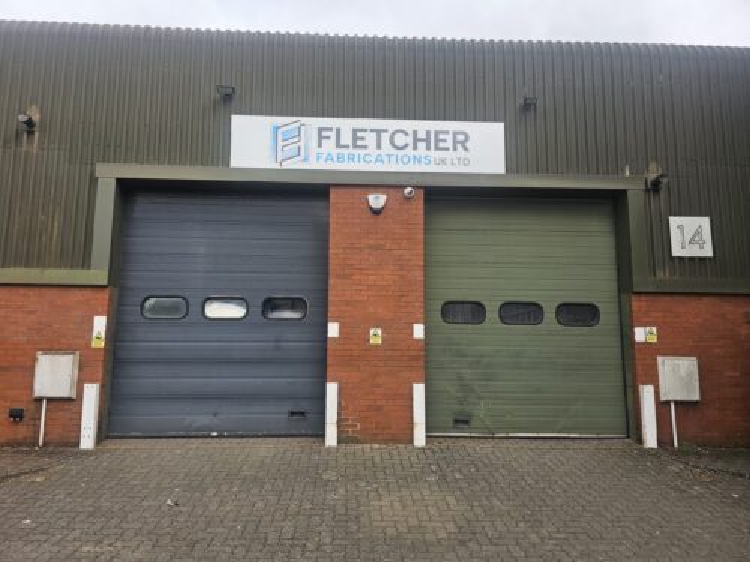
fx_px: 498
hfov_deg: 73.9
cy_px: 281
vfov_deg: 58.9
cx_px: 375
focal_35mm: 23
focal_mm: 6.3
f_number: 1.7
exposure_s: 1/425
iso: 20
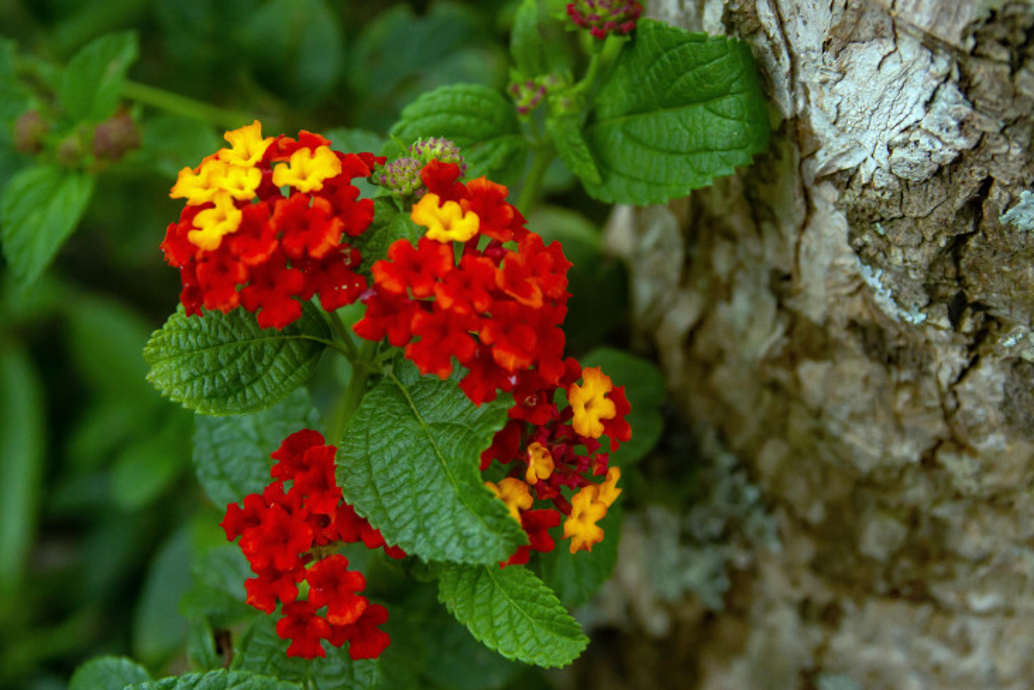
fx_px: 1724
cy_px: 332
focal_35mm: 60
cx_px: 536
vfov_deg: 22.6
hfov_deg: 33.4
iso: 1600
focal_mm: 55
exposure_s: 1/400
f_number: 10
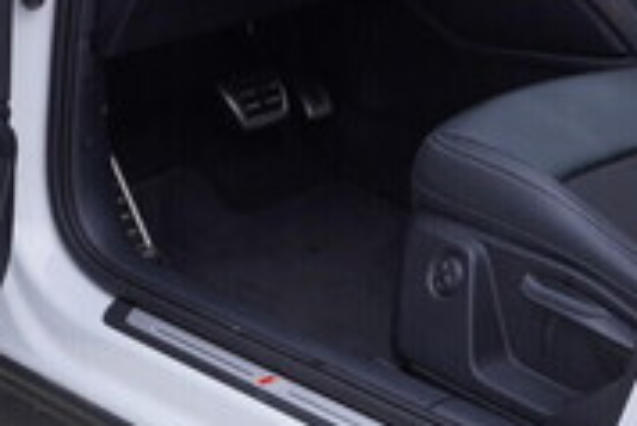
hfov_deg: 18.2
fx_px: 1966
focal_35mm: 111
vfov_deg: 12.2
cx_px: 82
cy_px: -16
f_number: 3.5
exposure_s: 1/60
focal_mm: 24
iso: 125
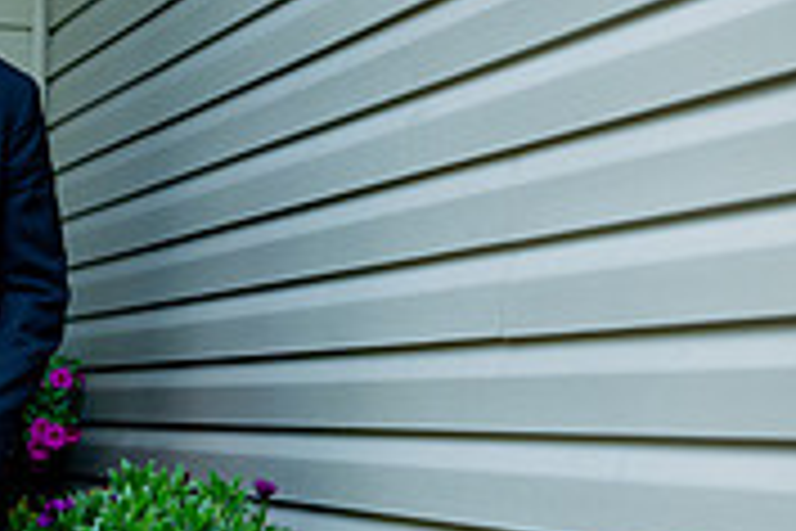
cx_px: -292
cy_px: 385
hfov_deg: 19.3
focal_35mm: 96
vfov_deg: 14.2
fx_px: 2123
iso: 200
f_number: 2
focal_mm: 28
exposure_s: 1/250
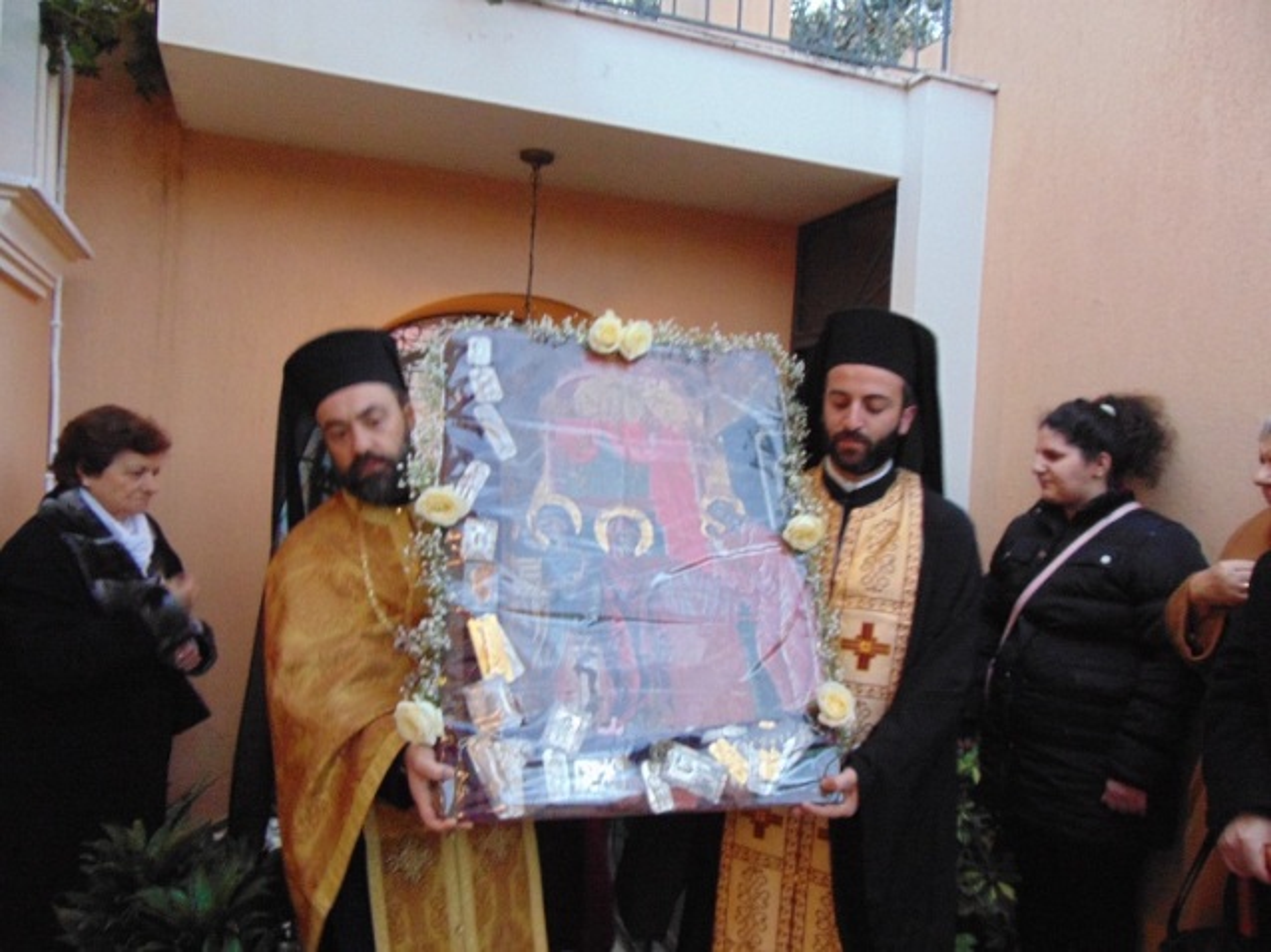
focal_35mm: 25
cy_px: 476
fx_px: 918
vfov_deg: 54.8
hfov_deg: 69.4
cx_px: 636
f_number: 3
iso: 400
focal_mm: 4.5
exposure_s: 1/30
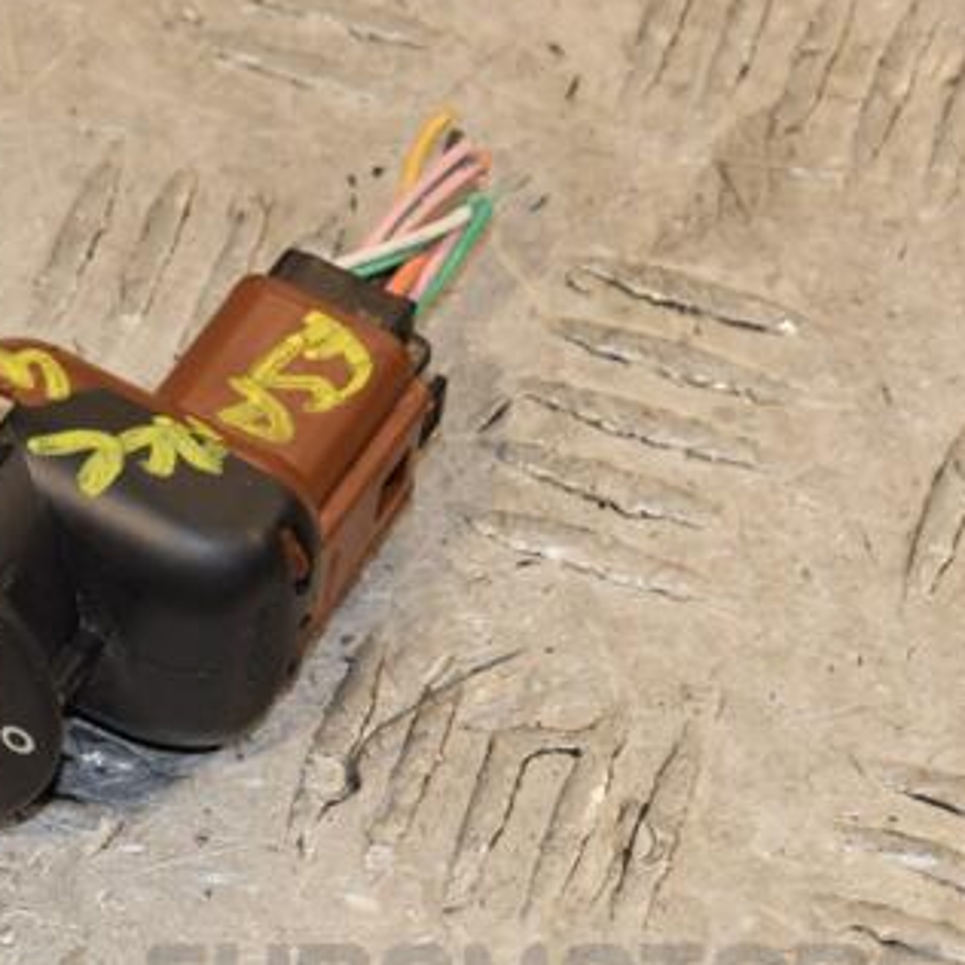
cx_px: 89
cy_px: 583
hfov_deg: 6.9
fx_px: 8005
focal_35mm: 254
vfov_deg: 6.9
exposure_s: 1/100
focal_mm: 105
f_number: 10
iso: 800
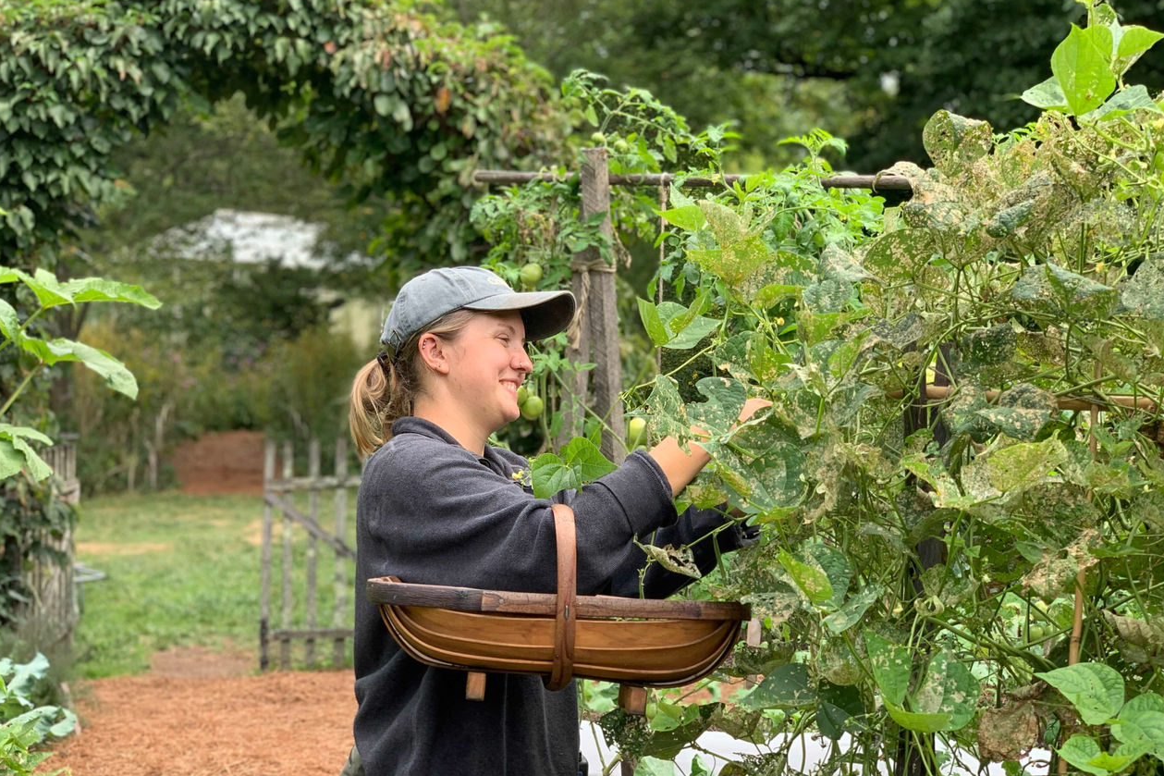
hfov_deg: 36.2
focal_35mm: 55
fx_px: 1778
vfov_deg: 24.6
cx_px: 573
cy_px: 407
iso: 16
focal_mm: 6
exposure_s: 1/211
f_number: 2.4
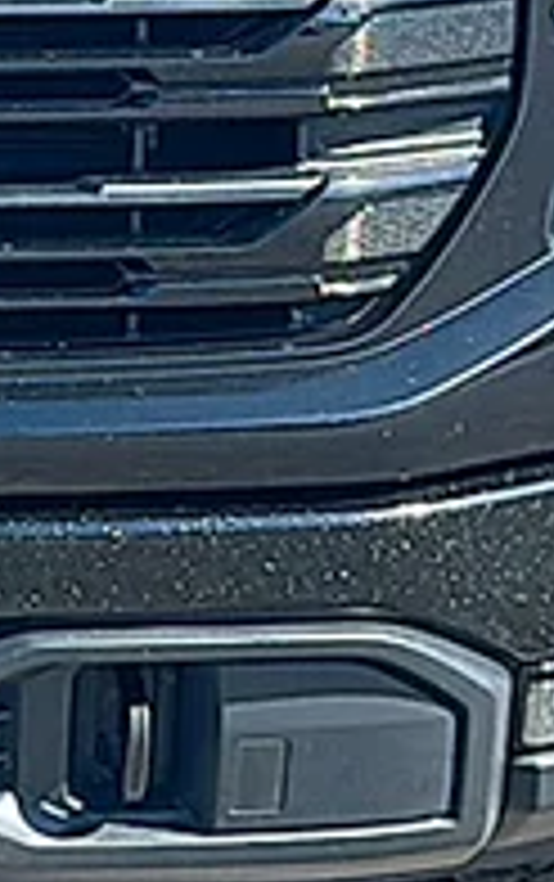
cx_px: -333
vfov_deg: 14.8
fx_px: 3372
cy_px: 101
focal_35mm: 140
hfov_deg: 9.1
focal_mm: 6.86
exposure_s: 1/1786
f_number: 1.78
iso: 80
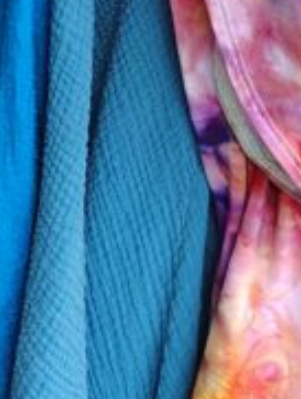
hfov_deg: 10.1
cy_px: -524
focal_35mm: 135
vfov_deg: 12.1
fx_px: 1562
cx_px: -322
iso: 143
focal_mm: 5.56
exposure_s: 1/120
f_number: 1.8
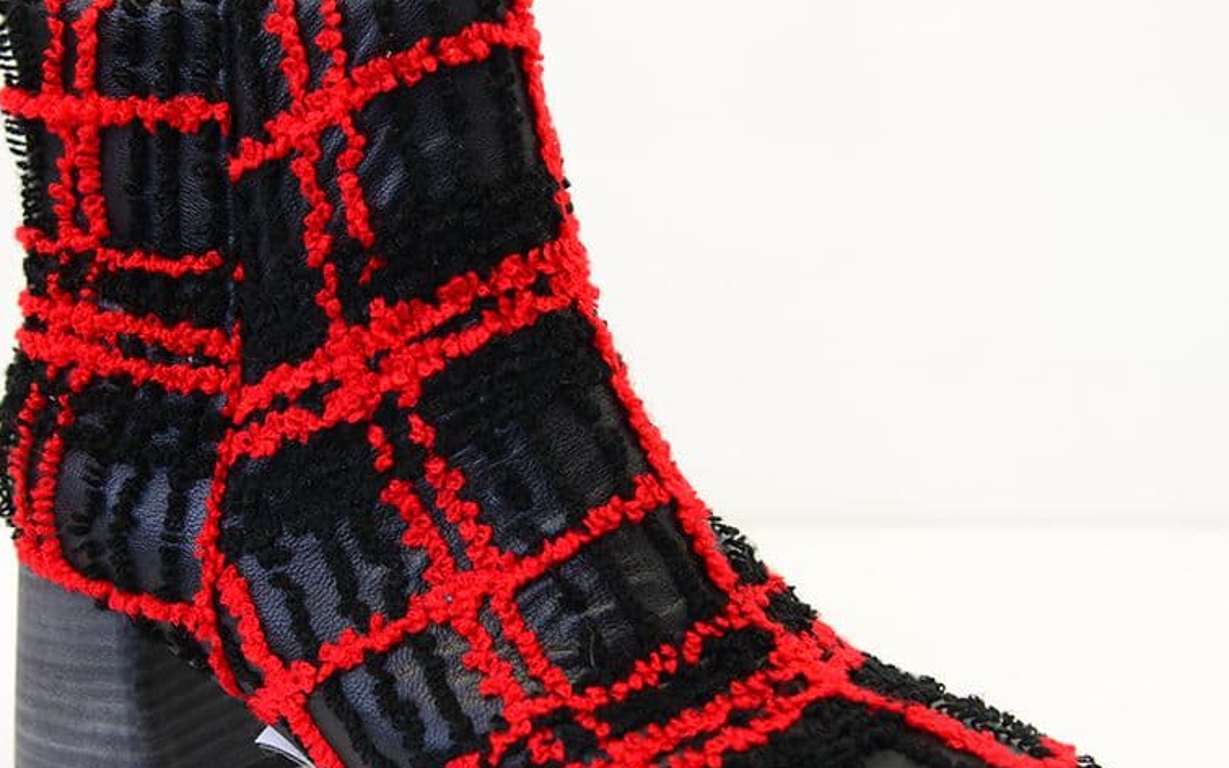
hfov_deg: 30.1
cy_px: 449
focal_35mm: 68
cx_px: 505
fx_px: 2278
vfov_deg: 19.1
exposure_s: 1/125
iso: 640
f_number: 5.6
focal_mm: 42
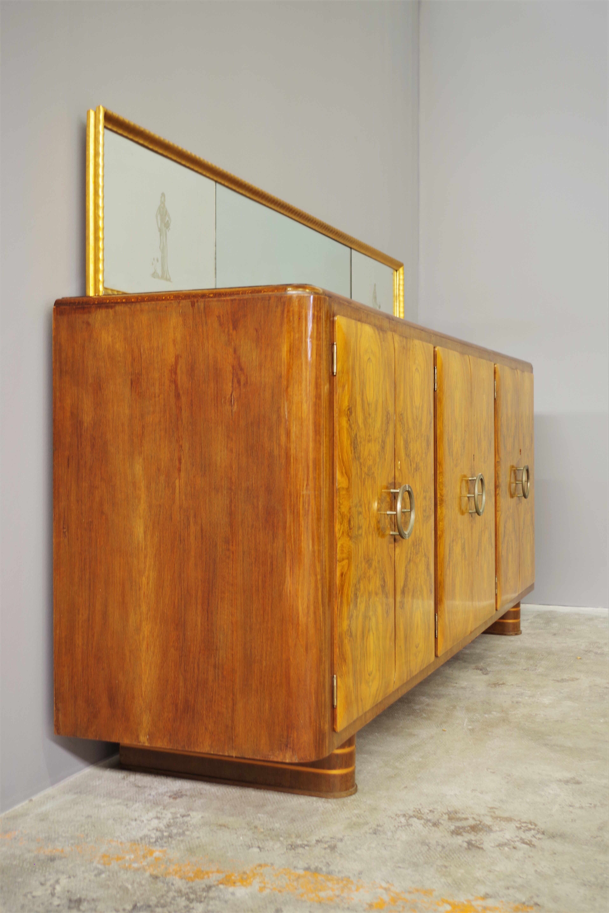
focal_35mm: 39
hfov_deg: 34.2
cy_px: 456
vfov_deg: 49.6
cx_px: 304
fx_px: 990
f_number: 4
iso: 100
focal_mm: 26.25
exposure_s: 1/3.33
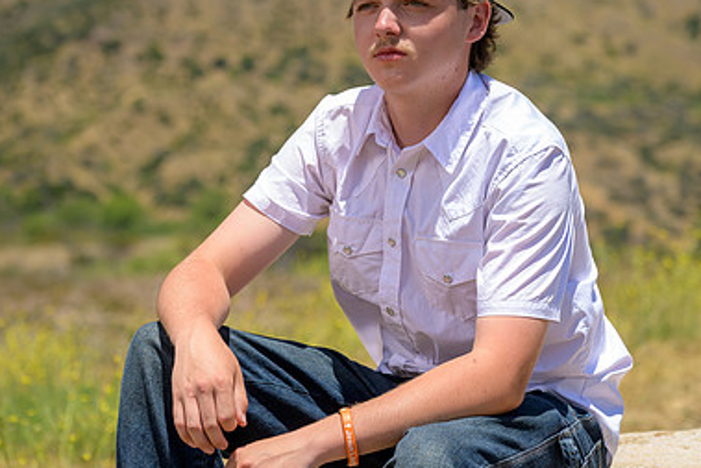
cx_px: 392
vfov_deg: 10.6
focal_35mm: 130
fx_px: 2532
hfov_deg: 15.8
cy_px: 184
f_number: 4
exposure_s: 1/6400
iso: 640
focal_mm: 85
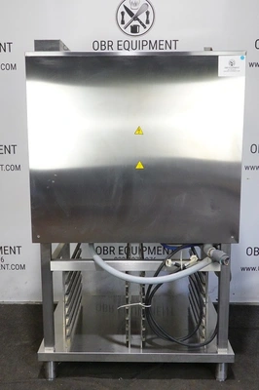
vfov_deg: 48.5
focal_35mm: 40
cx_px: 130
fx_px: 432
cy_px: 195
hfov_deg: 33.3
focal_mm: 14.99
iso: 3200
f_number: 11
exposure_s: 1/40
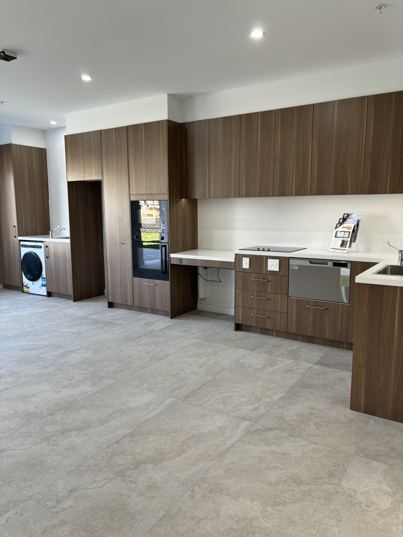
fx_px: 404
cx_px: 202
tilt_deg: -8.3
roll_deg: -0.2
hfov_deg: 53.1
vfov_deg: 67.3
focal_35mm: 26
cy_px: 268
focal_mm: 5.96
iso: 80
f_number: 1.6
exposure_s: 1/100
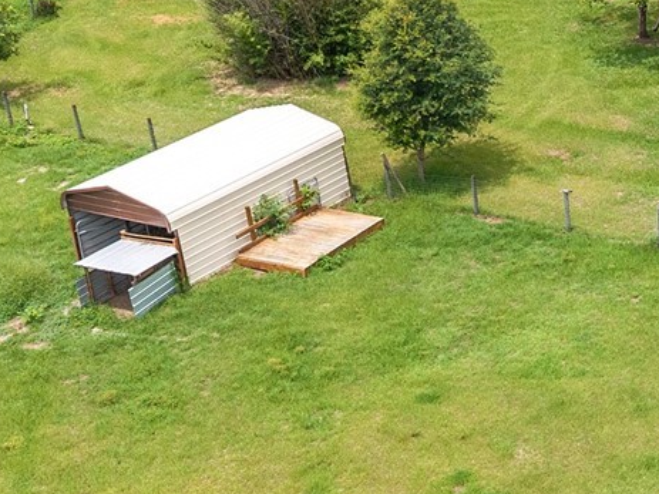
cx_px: 949
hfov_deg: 20.6
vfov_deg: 17.6
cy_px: 112
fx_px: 1580
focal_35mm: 83
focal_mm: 8.67
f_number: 1.8
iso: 180
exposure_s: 1/4000
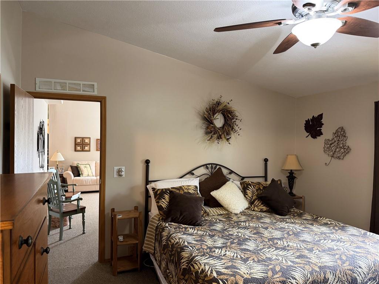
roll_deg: -0.5
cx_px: 190
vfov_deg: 56.8
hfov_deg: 71.6
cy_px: 142
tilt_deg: +0.2
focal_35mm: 24
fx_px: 263
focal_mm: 6.76
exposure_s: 1/60
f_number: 1.78
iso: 320
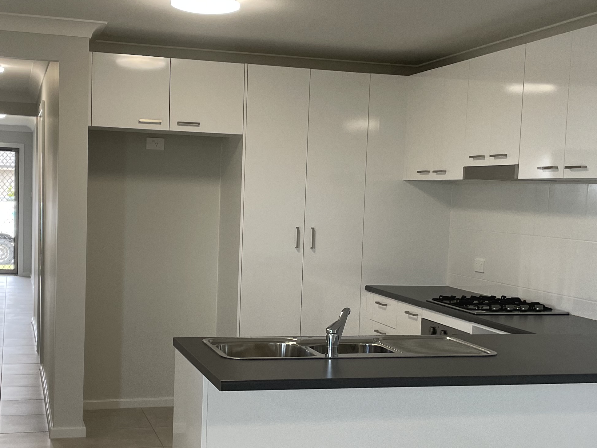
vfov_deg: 26.9
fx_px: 931
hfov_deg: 35.5
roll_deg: -1.2
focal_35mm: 54
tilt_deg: -0.4
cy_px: 285
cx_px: 285
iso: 80
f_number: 1.6
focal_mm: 4.2
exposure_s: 1/121
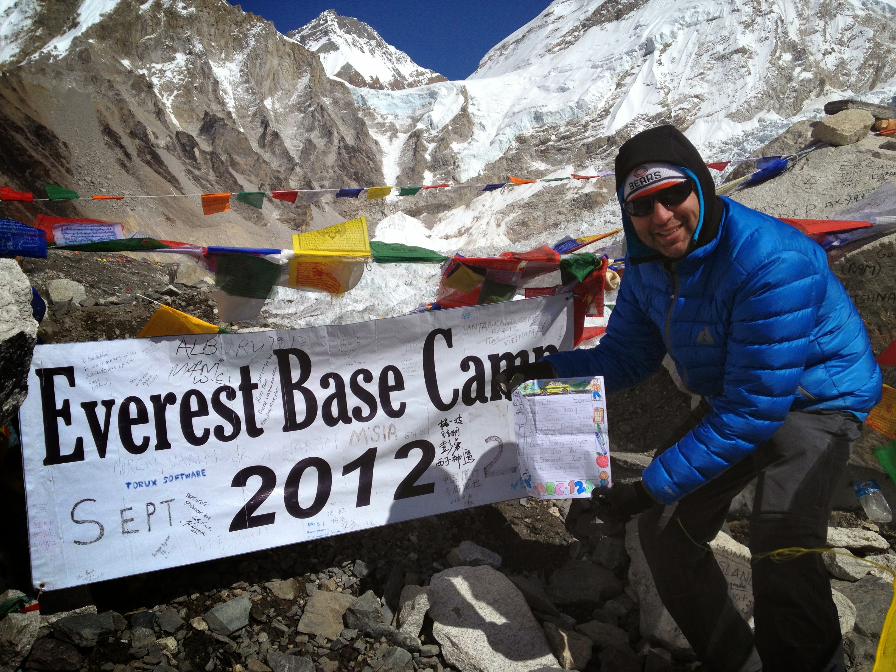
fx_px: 906
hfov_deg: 52.6
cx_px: 448
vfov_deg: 40.7
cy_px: 336
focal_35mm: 35
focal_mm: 4.28
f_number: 2.4
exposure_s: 1/5025
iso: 50
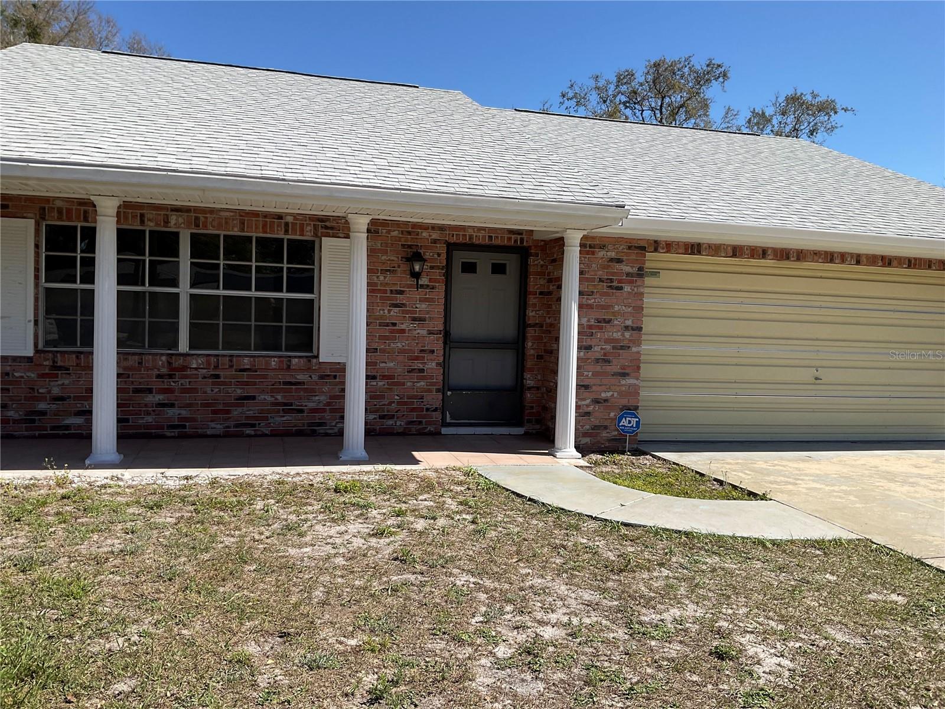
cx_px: 472
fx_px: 792
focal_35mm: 29
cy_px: 354
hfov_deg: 61.7
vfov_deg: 48.2
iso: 16
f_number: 1.8
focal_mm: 3
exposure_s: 1/1912
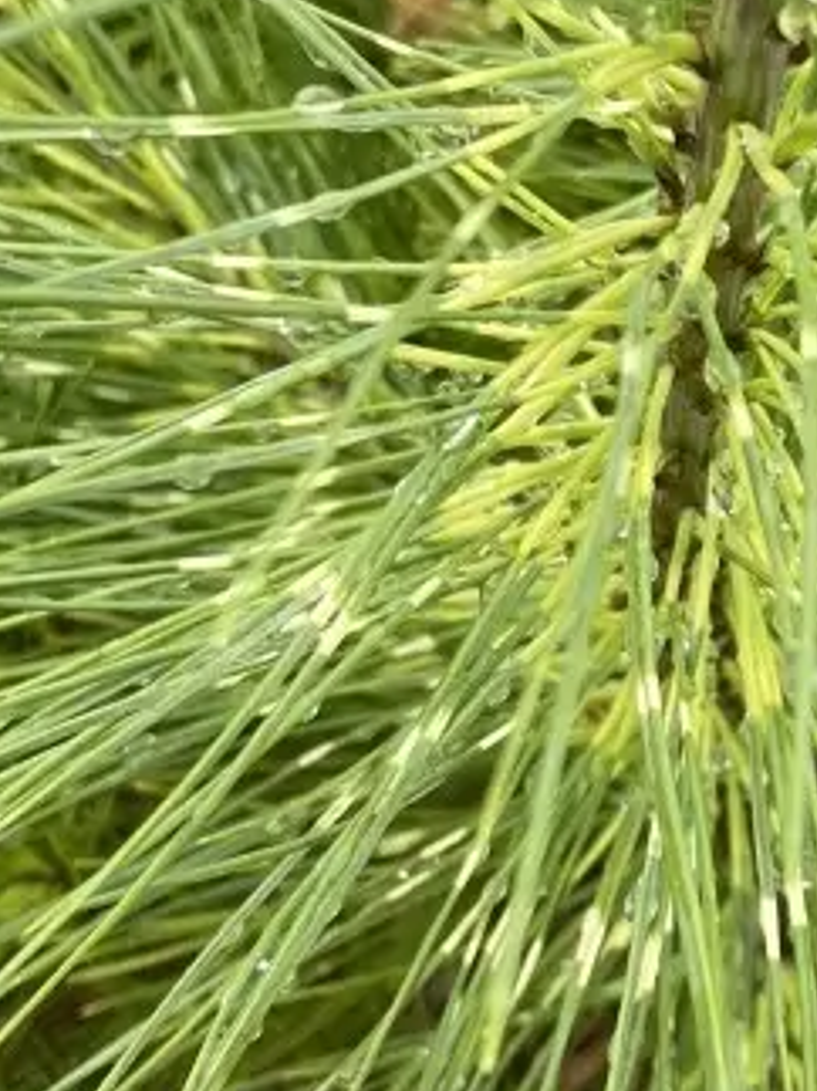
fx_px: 2740
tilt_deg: -49.2
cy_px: 611
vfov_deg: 22.5
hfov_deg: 16.7
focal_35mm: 87
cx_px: 766
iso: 32
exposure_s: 1/149
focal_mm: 4.2
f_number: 1.6
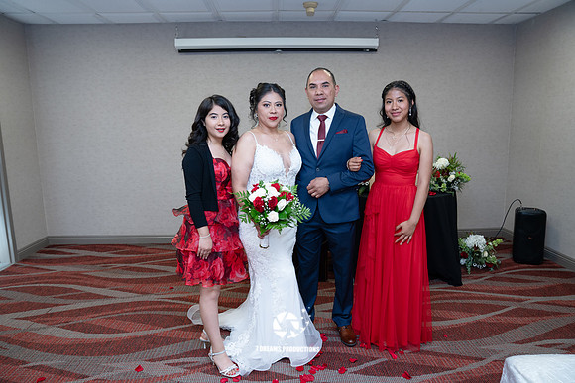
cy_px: 192
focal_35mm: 24
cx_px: 288
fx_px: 383
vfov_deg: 53.2
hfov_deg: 73.7
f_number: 3.2
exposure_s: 1/125
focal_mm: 24
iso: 1000
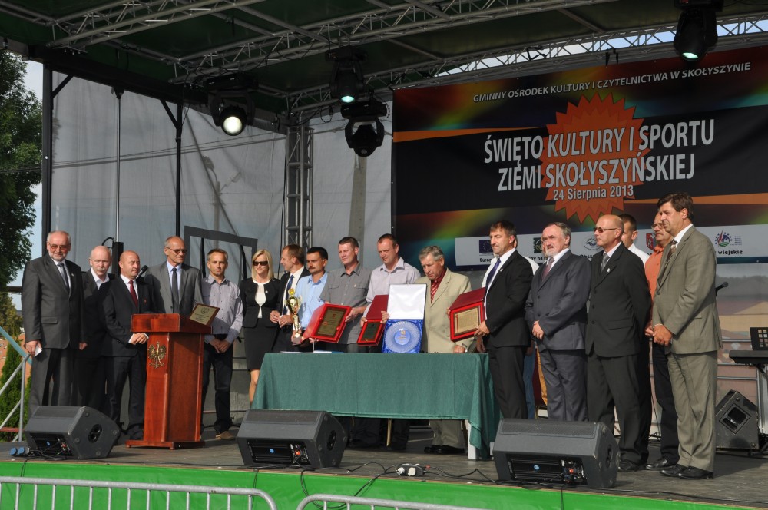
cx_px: 384
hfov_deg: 31.9
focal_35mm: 63
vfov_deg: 21.5
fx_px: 1342
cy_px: 255
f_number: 11
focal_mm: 42
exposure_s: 1/200
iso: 200
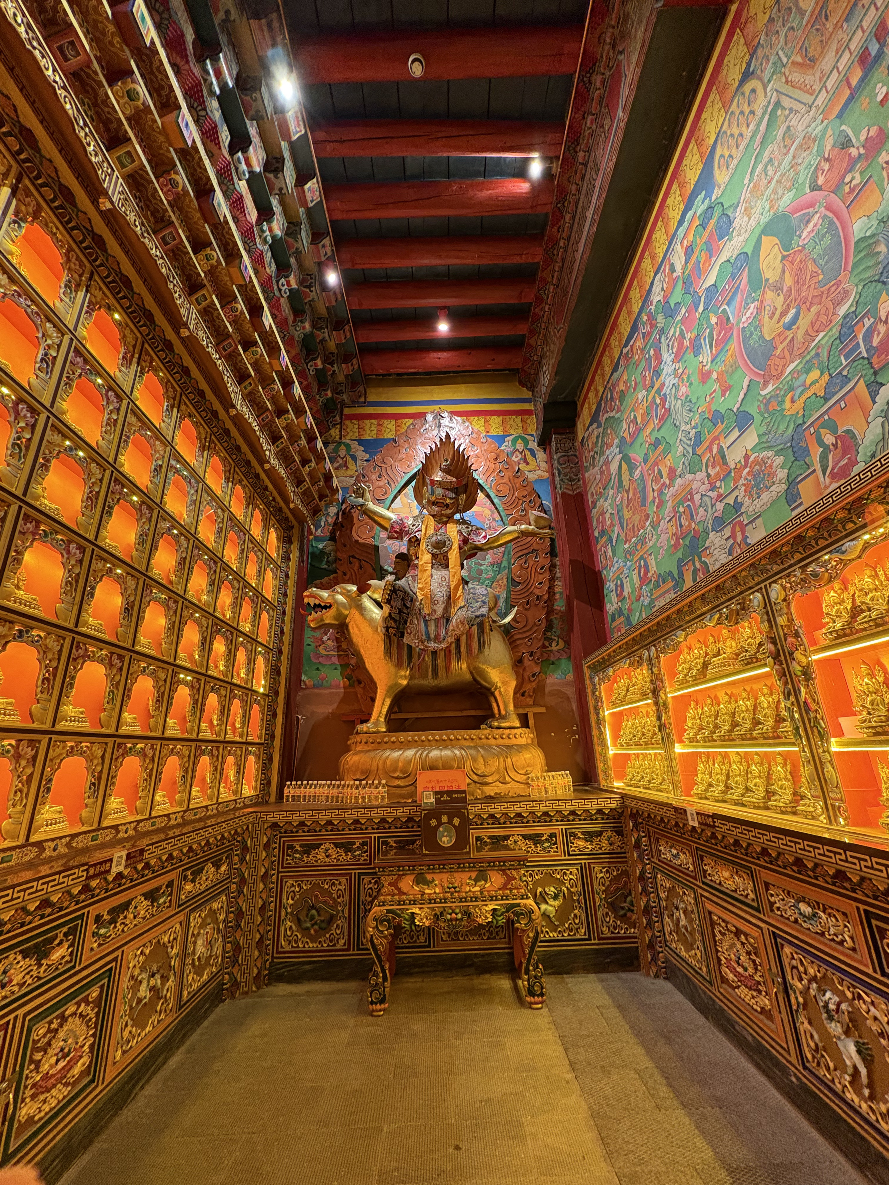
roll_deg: +2.2
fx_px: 479
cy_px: 592
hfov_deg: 85.7
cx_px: 444
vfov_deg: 102.1
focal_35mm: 14
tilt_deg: +19.1
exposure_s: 1/50
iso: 640
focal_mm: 2.22
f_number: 2.2
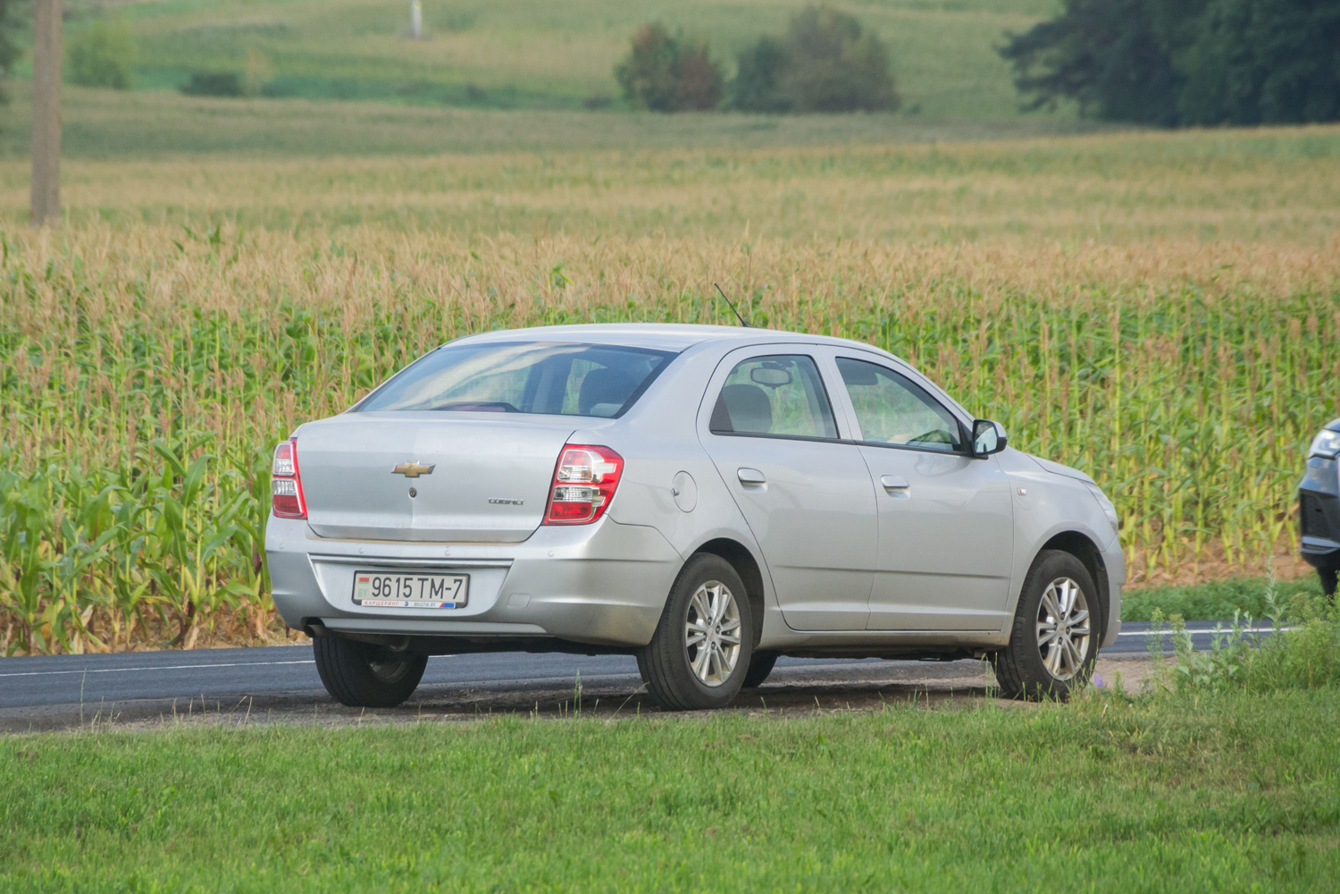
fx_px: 13957
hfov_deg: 5.5
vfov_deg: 3.7
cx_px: 670
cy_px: 447
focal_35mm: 375
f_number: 6.3
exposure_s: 1/500
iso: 900
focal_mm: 250
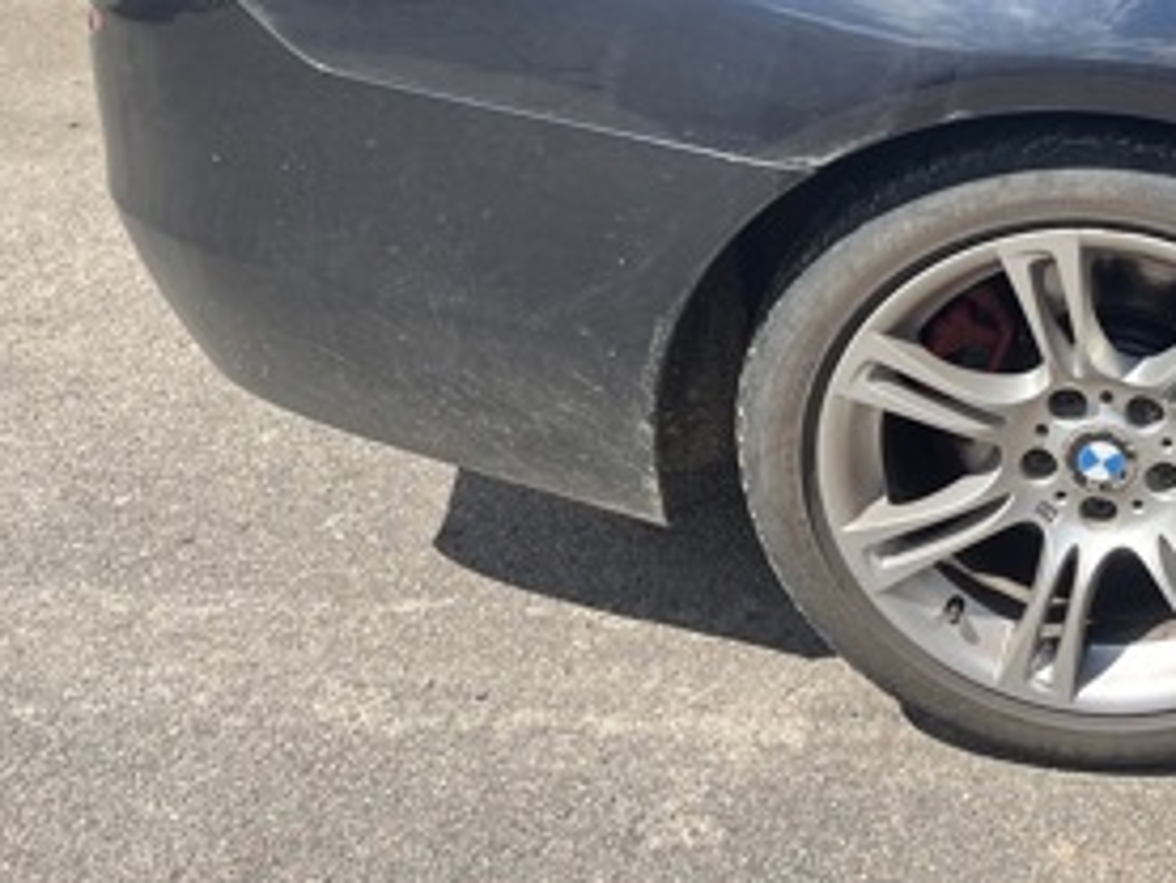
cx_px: 1329
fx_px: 2039
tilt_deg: -21.1
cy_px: -6
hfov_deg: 28.8
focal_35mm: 60
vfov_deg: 23.4
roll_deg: +0.4
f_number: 1.6
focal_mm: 5.1
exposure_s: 1/1372
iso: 50
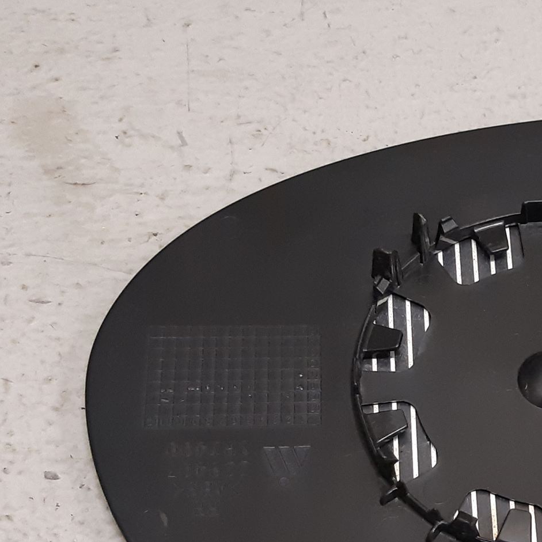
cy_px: 384
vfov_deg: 33.6
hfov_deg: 31.9
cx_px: 516
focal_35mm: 50
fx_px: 886
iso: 200
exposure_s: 1/50
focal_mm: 3.93
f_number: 1.7
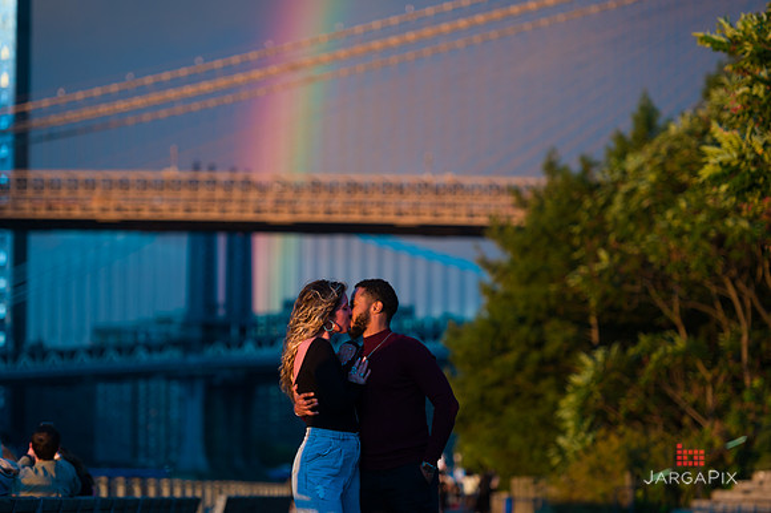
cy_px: 256
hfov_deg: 14.2
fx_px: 3104
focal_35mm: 145
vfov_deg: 9.5
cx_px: 386
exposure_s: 1/320
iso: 200
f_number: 3.2
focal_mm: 145
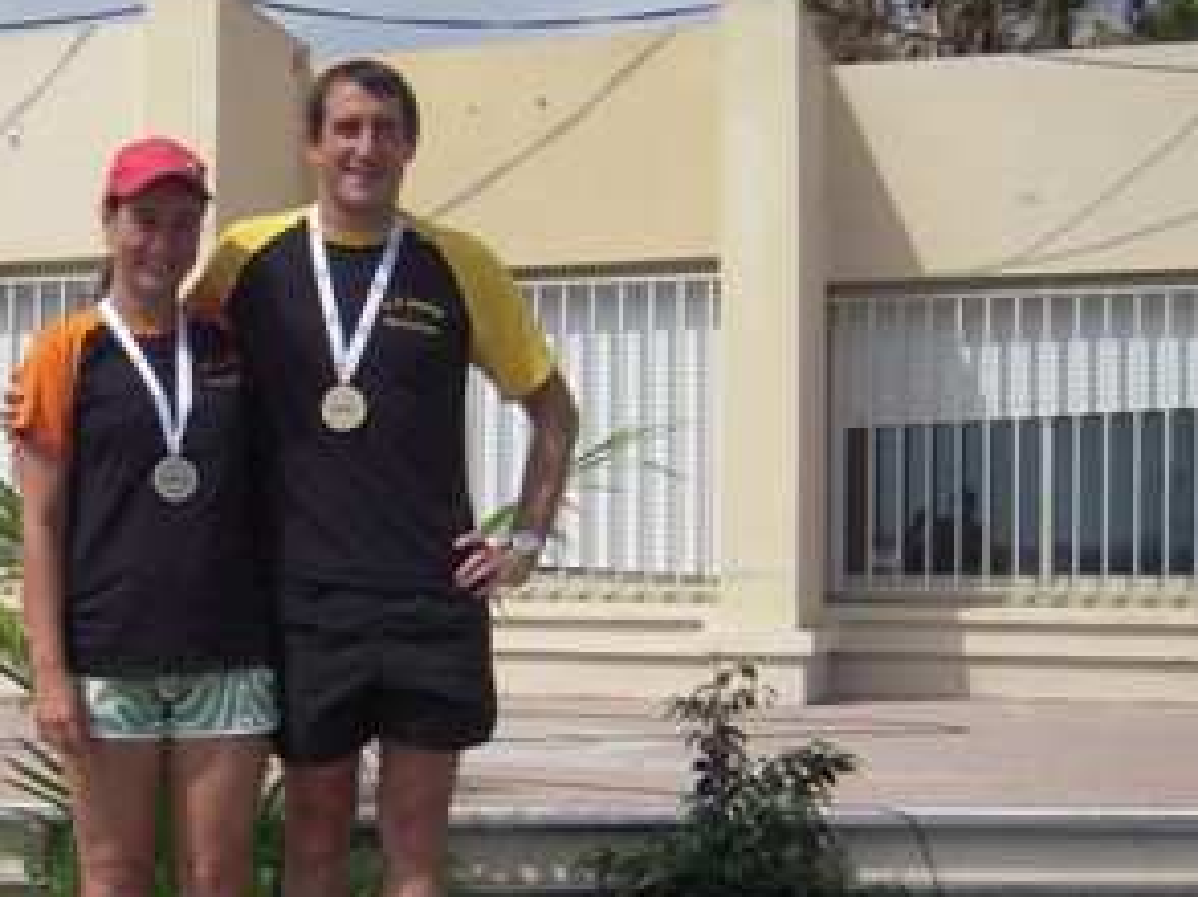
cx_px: 155
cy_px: 624
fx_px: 2109
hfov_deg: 30.5
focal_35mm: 61
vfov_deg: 23.8
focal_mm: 5
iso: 100
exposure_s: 1/640
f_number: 5.4
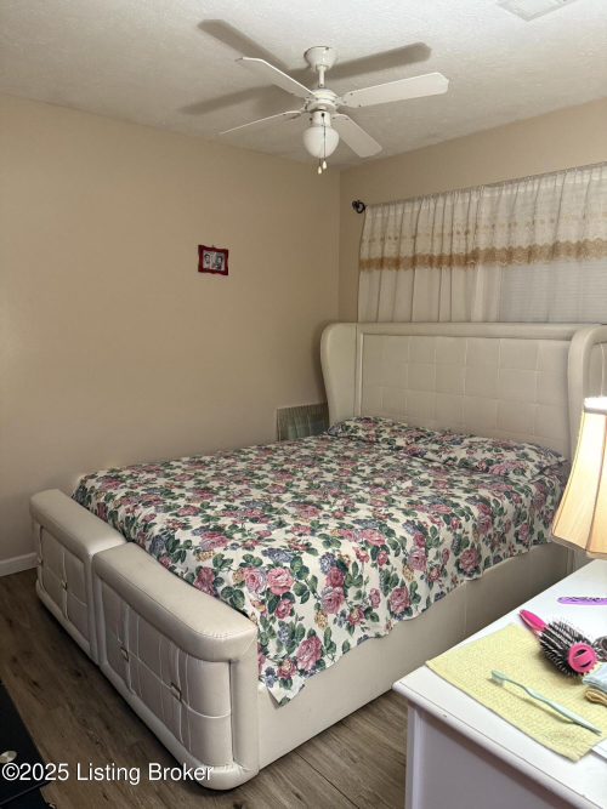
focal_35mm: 24
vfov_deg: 71.6
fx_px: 561
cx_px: 304
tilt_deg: -8.9
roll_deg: -0.6
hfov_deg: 56.8
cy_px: 404
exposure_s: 1/60
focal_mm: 6.76
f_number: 1.78
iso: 640
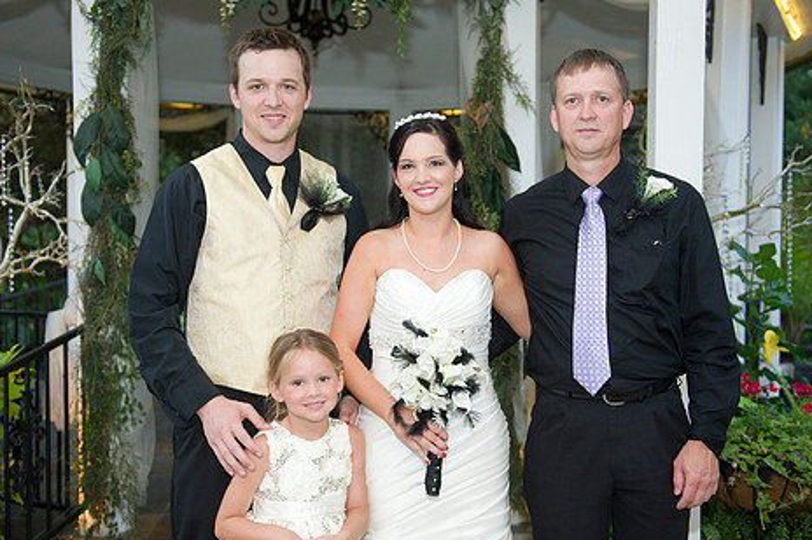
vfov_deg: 29.8
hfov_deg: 43.6
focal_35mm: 45
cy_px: 281
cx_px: 408
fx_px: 1015
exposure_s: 1/125
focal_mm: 36
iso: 800
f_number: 2.8
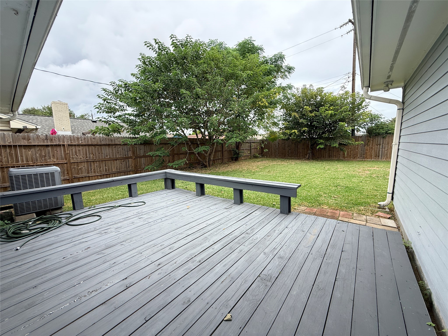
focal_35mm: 14
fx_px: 181
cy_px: 168
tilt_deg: -6.8
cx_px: 224
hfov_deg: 102.1
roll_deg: +1.1
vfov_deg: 85.7
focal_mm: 2.22
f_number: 2.2
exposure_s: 1/518
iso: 50
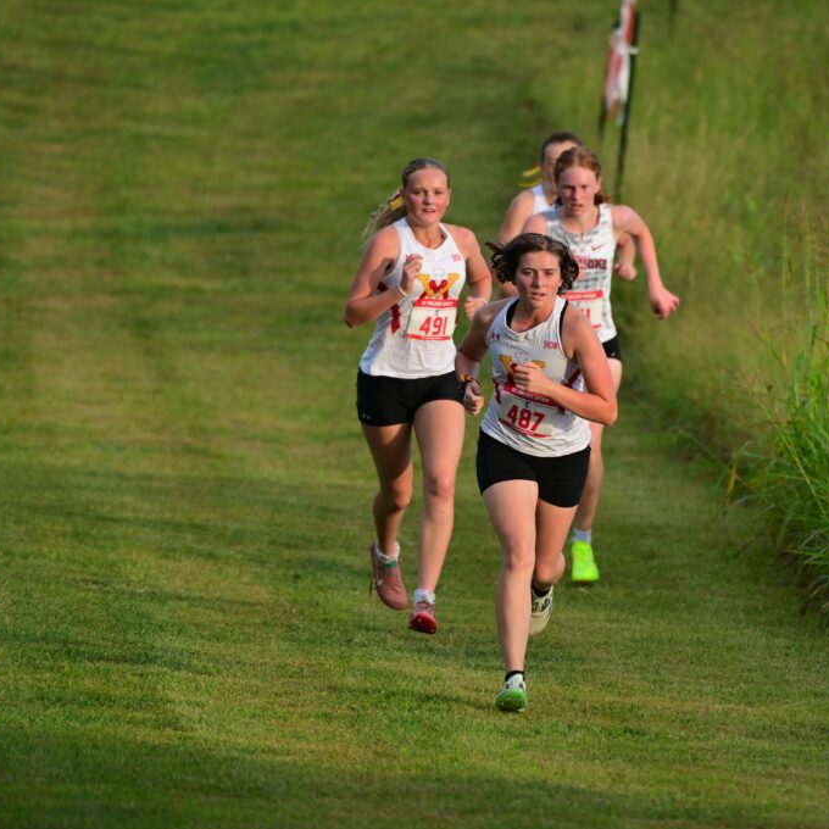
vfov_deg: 2.5
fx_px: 18722
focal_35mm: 691
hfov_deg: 2.5
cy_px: 414
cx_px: 611
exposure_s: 1/640
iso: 200
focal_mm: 360
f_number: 4
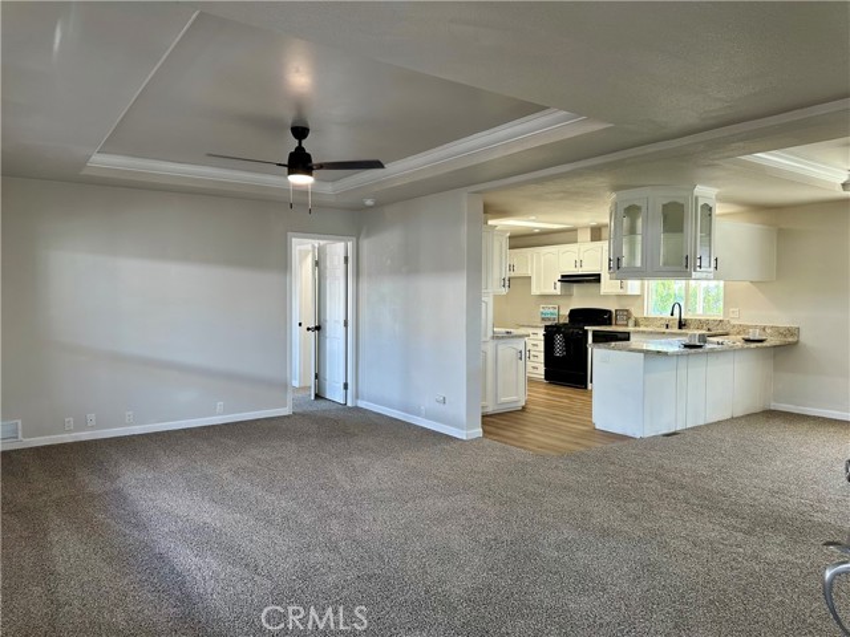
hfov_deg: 71.6
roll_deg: +0.1
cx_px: 425
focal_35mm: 24
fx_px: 589
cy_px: 318
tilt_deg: -1.2
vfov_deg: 56.8
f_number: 1.78
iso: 125
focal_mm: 6.86
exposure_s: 1/120
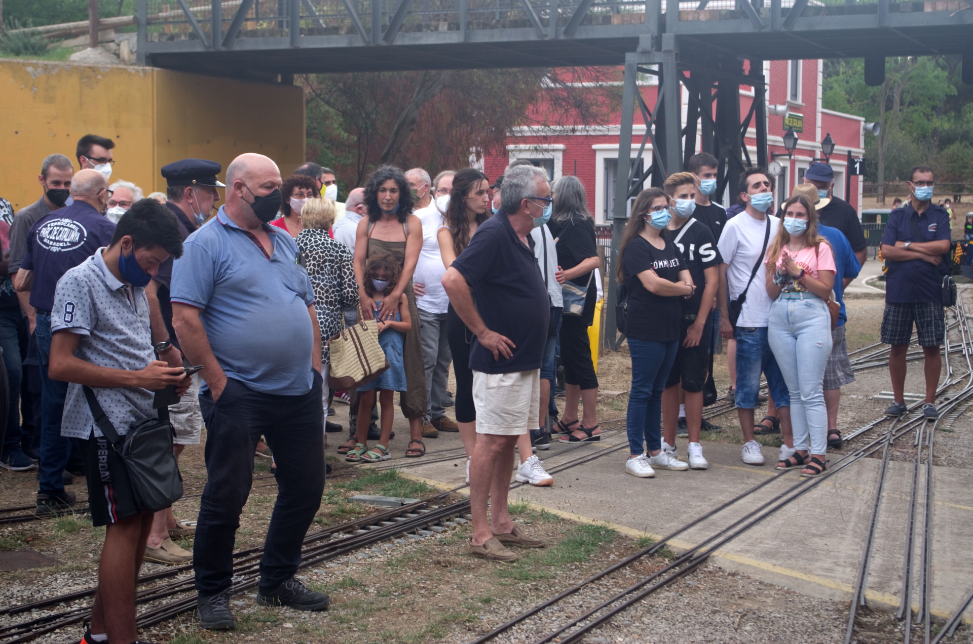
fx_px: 1618
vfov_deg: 22.5
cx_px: 486
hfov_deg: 33.5
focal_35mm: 60
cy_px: 322
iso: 200
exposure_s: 1/100
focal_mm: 40
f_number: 5.6
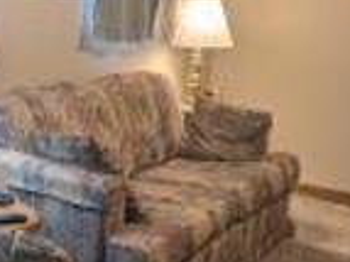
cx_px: 44
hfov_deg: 28.0
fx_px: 677
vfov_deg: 21.9
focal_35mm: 67
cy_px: 127
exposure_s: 1/60
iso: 102
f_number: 1.68
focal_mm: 6.9
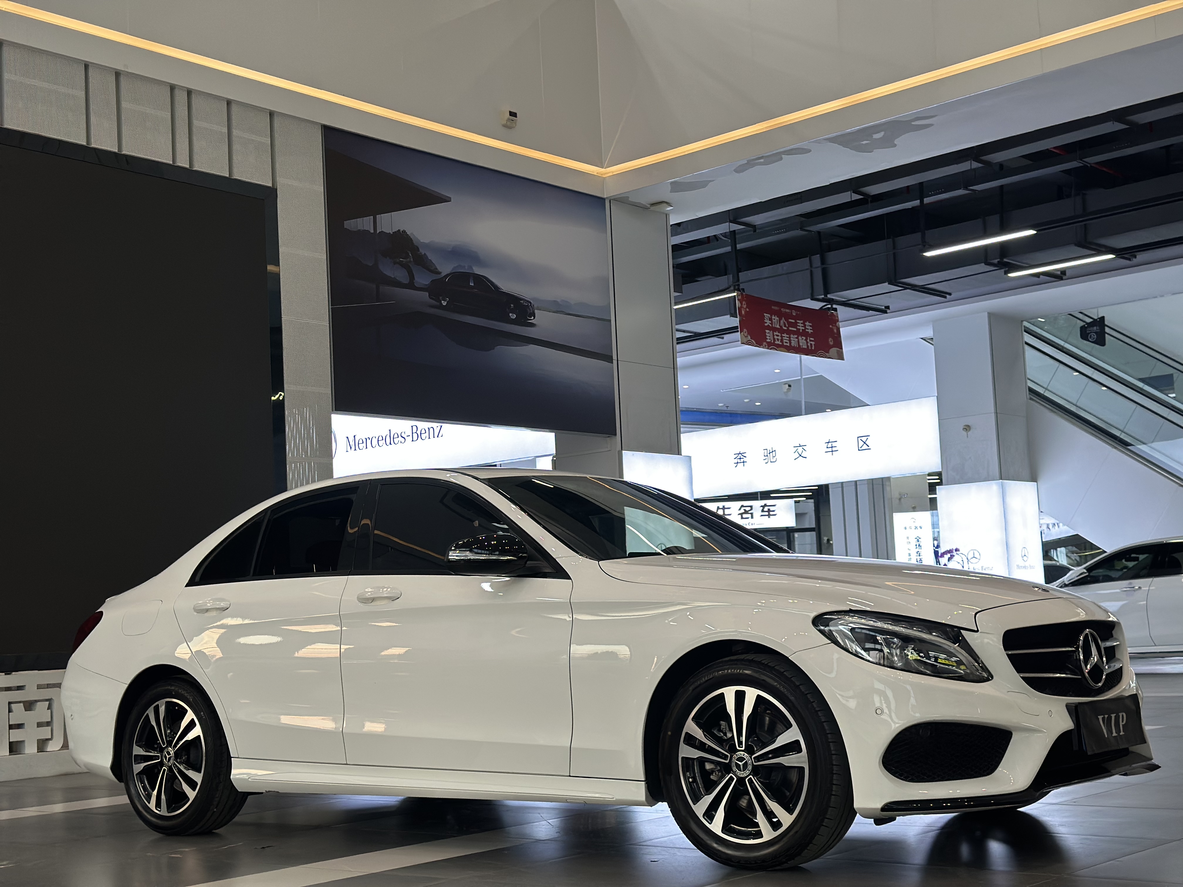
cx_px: 592
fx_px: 1640
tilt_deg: +5.9
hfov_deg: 39.7
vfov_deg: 30.3
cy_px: 444
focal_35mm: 48
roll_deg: +2.8
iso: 125
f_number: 1.78
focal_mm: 6.86
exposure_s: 1/100
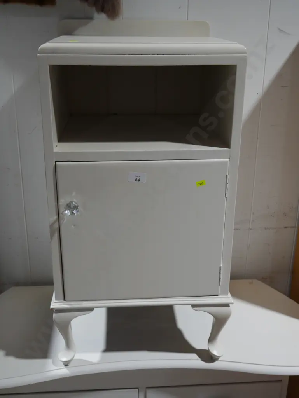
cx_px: 150
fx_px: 460
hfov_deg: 36.0
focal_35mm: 40
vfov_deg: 46.8
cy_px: 199
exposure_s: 1/60
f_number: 4.5
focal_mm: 20
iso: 250
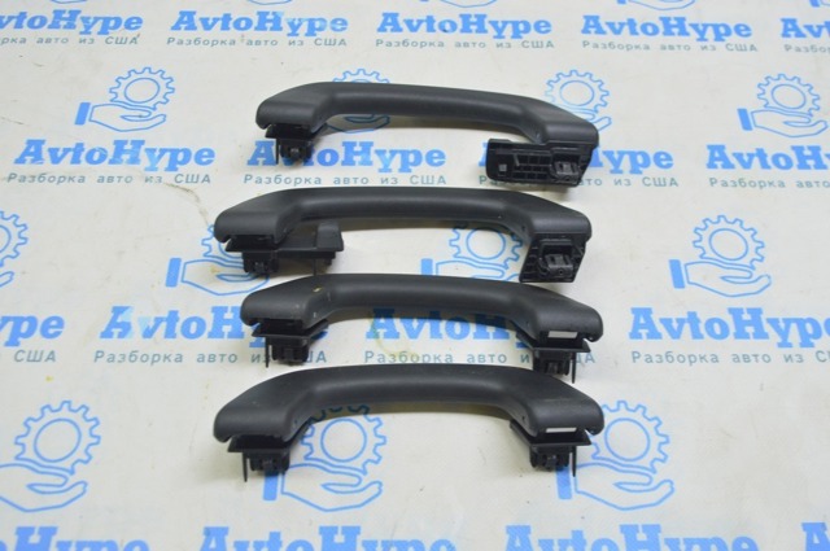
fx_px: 829
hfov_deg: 53.2
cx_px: 415
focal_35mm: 36
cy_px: 276
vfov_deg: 36.8
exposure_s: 1/20
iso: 400
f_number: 5.6
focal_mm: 24
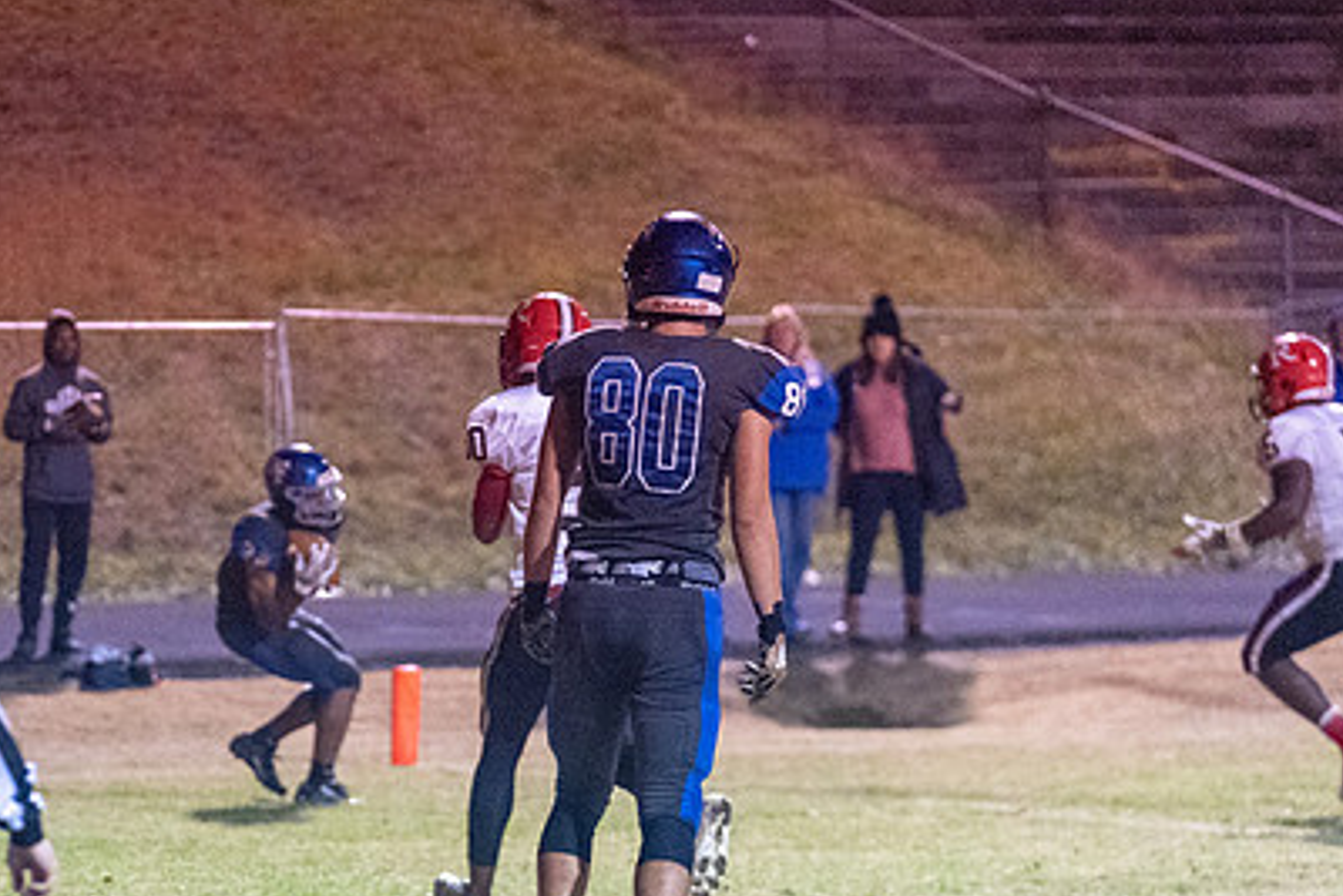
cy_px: 523
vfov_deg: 6.7
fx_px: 7613
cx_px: 310
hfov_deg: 10.1
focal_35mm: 204
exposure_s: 1/800
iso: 10000
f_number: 2.8
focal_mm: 124
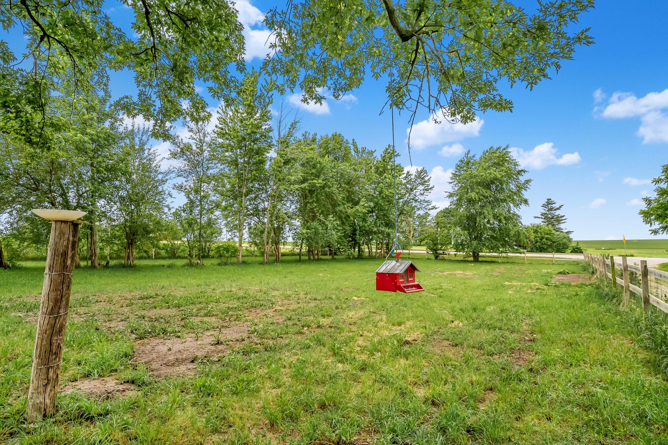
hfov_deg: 96.7
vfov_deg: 73.7
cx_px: 334
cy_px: 222
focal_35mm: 16
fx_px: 297
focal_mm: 16
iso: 6400
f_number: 9
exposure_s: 1/400
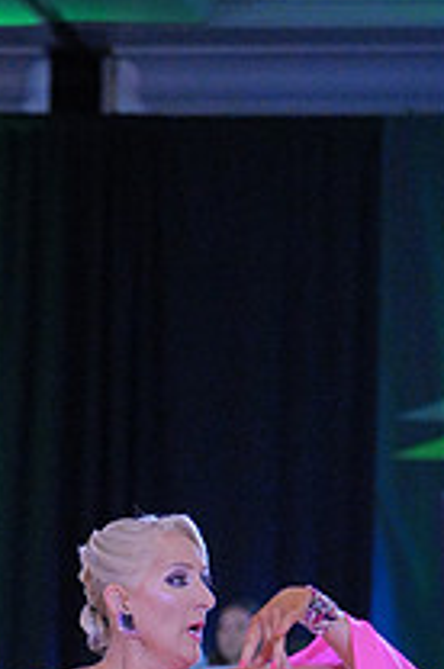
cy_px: 923
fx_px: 4510
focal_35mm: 243
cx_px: -18
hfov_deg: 5.6
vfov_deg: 8.3
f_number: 3.2
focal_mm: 87
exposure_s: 1/500
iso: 5000
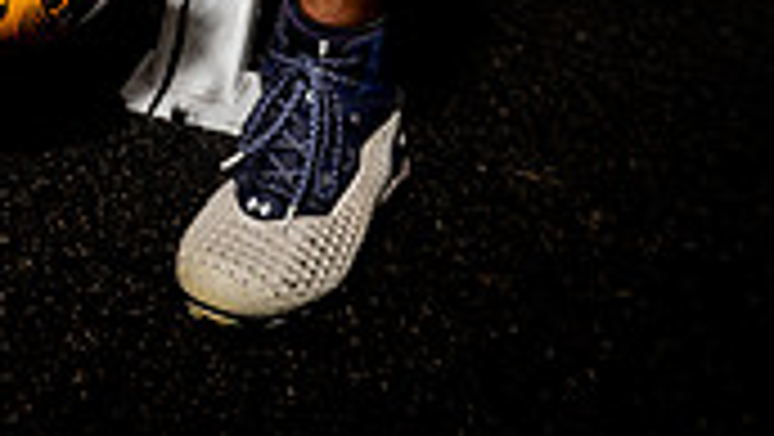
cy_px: -526
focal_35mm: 107
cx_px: 122
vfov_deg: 10.2
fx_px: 2197
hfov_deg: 19.7
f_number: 4.5
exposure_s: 1/250
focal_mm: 39
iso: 200
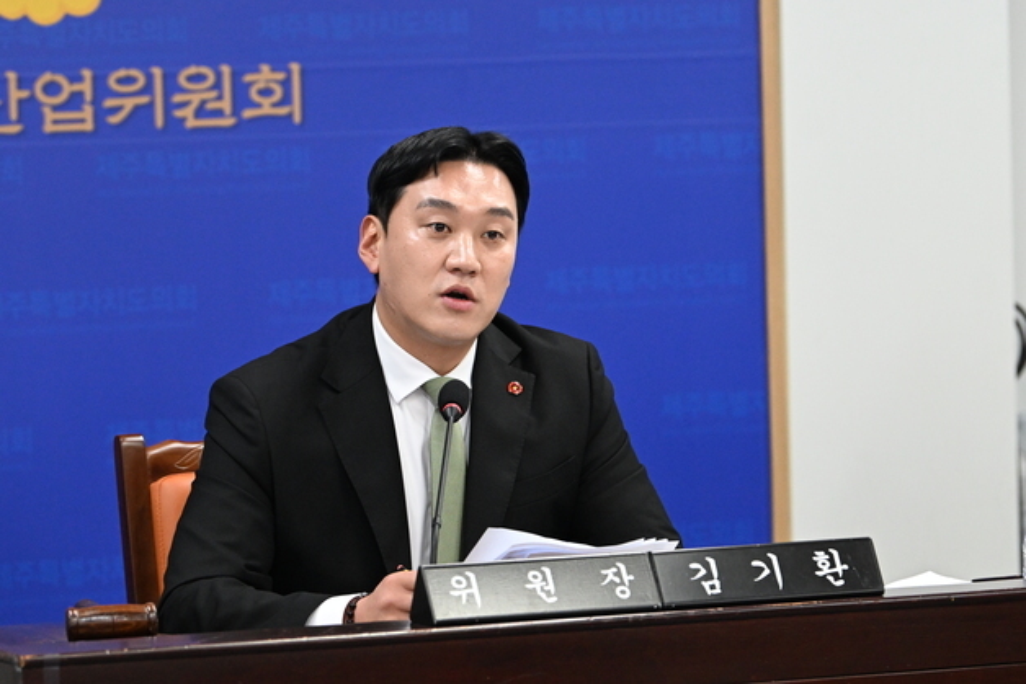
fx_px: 5986
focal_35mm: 210
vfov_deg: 6.5
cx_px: 513
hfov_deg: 9.8
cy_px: 342
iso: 3200
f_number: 4
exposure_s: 1/250
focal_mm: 140
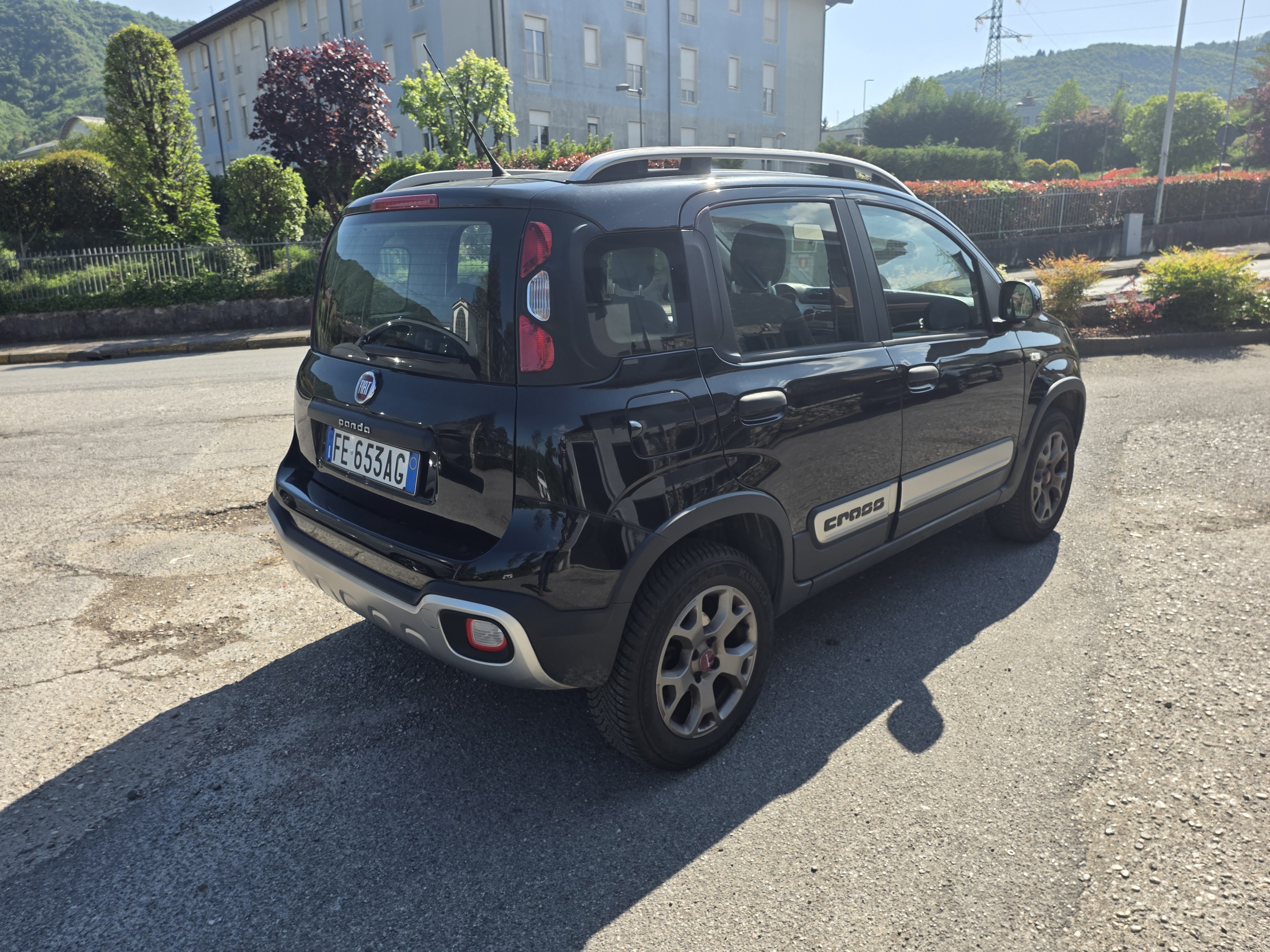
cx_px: 635
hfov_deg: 73.9
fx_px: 844
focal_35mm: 23
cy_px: 476
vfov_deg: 58.9
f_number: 1.7
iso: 80
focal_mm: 6.25
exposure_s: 1/3151
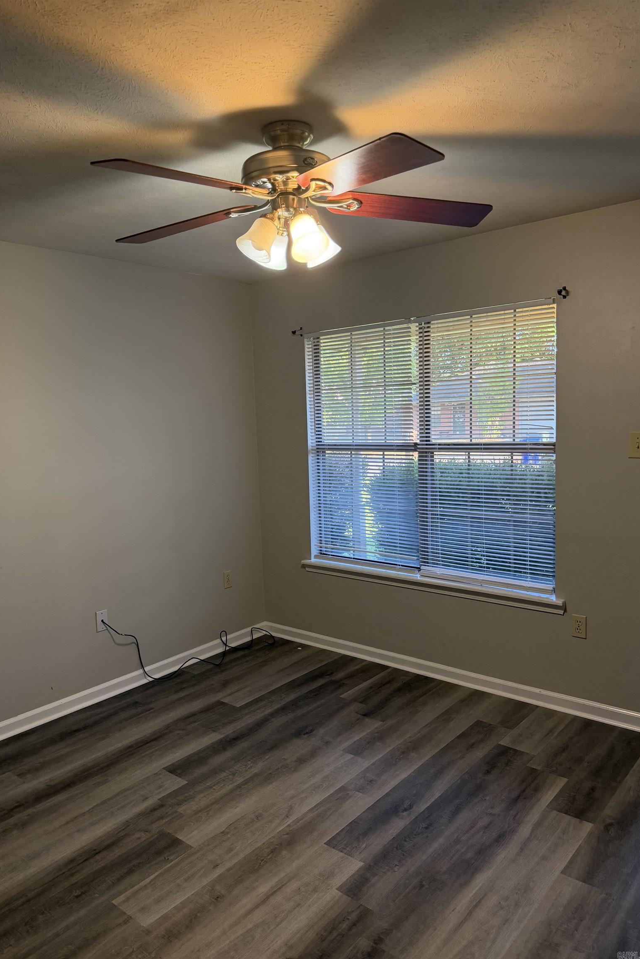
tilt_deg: -5.8
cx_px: 299
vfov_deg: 71.5
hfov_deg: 51.3
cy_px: 480
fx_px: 666
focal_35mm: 25
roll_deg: +1.5
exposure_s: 1/124
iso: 200
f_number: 1.78
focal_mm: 6.76
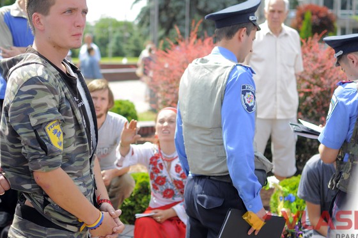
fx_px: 652
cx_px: 183
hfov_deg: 30.7
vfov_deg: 20.7
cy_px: 110
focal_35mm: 66
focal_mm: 35
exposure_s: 1/1250
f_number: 2.5
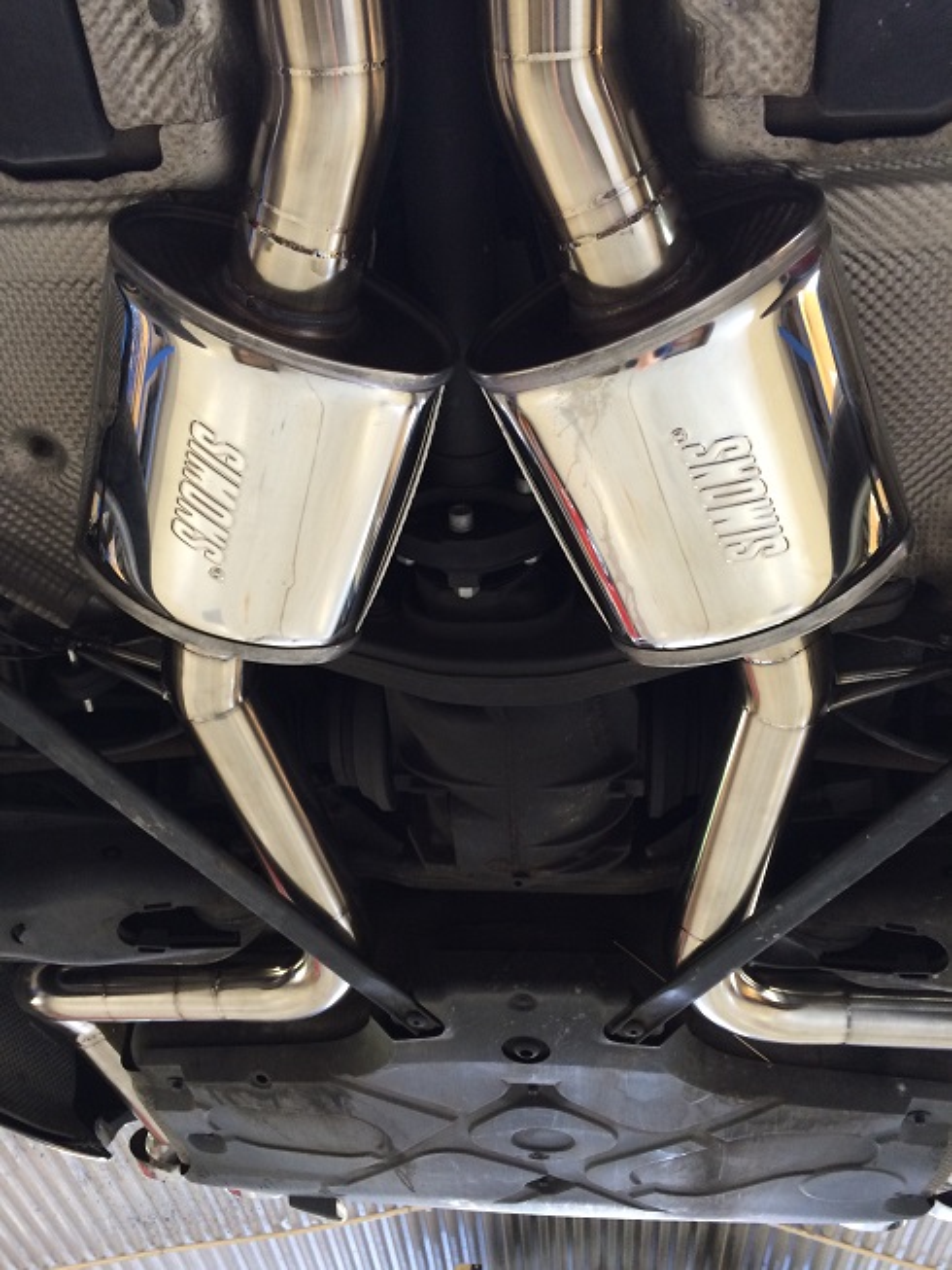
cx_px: 476
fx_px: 1063
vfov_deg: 61.7
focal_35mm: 29
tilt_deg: +49.5
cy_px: 635
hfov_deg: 48.2
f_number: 2.2
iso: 160
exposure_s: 1/33
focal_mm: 4.15
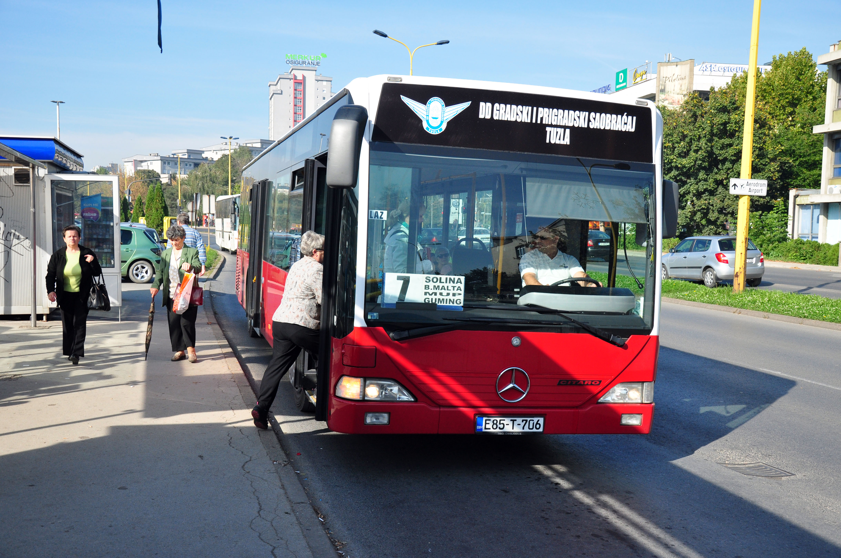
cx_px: 420
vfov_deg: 34.1
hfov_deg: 49.6
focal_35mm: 39
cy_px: 279
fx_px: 910
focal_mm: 26
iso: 400
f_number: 6.3
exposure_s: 1/1000
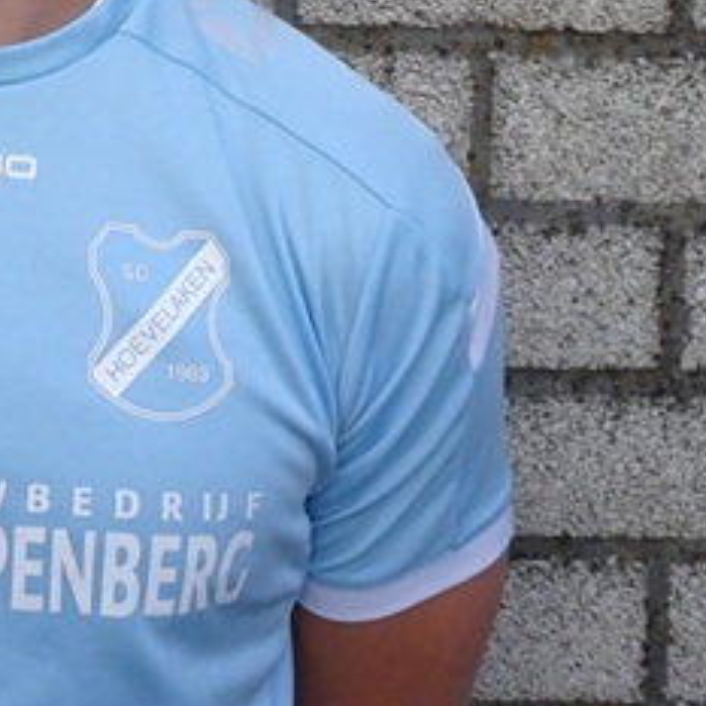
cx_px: -12
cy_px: -127
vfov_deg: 20.4
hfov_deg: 20.9
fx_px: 1846
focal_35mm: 80
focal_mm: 5.61
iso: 640
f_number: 4
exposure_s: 1/250
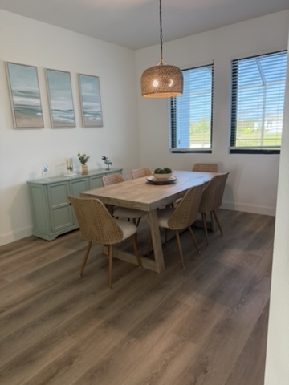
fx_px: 267
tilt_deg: -14.0
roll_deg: +2.6
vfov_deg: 71.6
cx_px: 144
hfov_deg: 56.8
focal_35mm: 24
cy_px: 192
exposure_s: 1/116
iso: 200
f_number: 1.78
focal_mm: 6.76
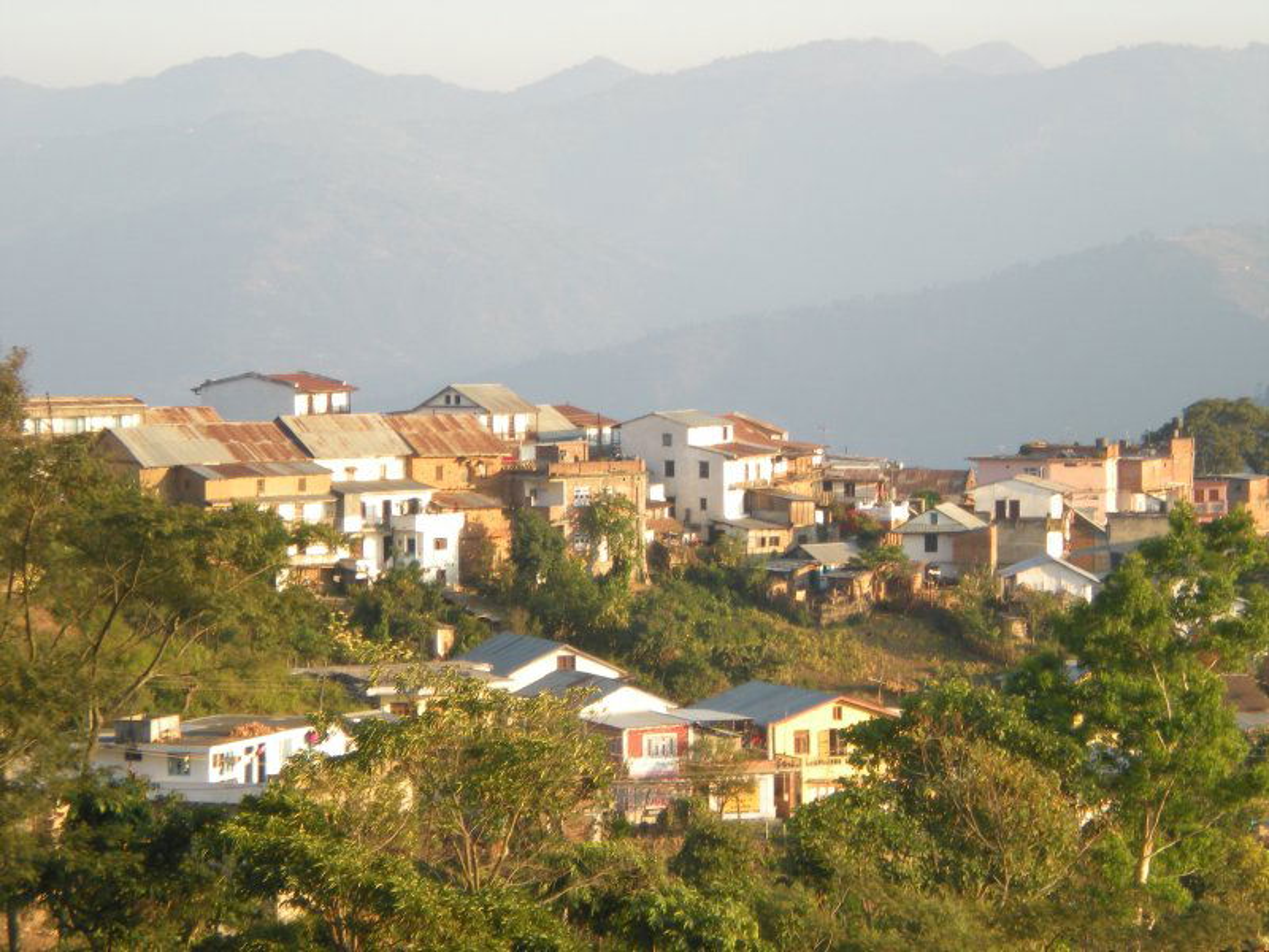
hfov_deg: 17.3
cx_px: 634
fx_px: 4179
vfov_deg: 13.0
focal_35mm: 114
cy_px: 476
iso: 64
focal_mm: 18.9
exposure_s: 1/57.1
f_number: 5.9
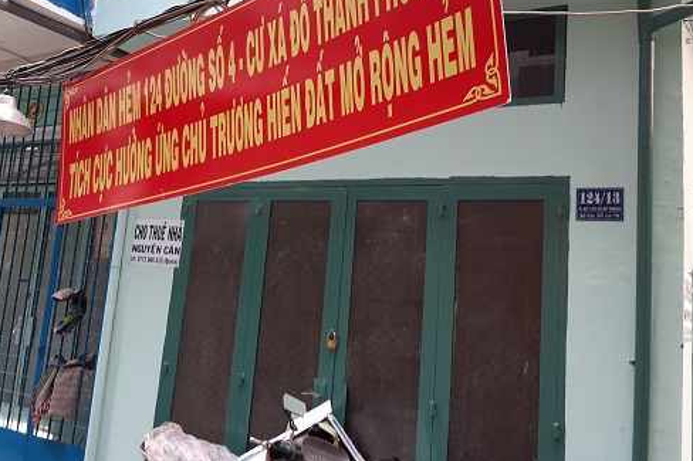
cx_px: 297
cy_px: 177
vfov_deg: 36.7
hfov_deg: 53.0
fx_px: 693
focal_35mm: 36
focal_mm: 3.92
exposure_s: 1/100
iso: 40
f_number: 1.7
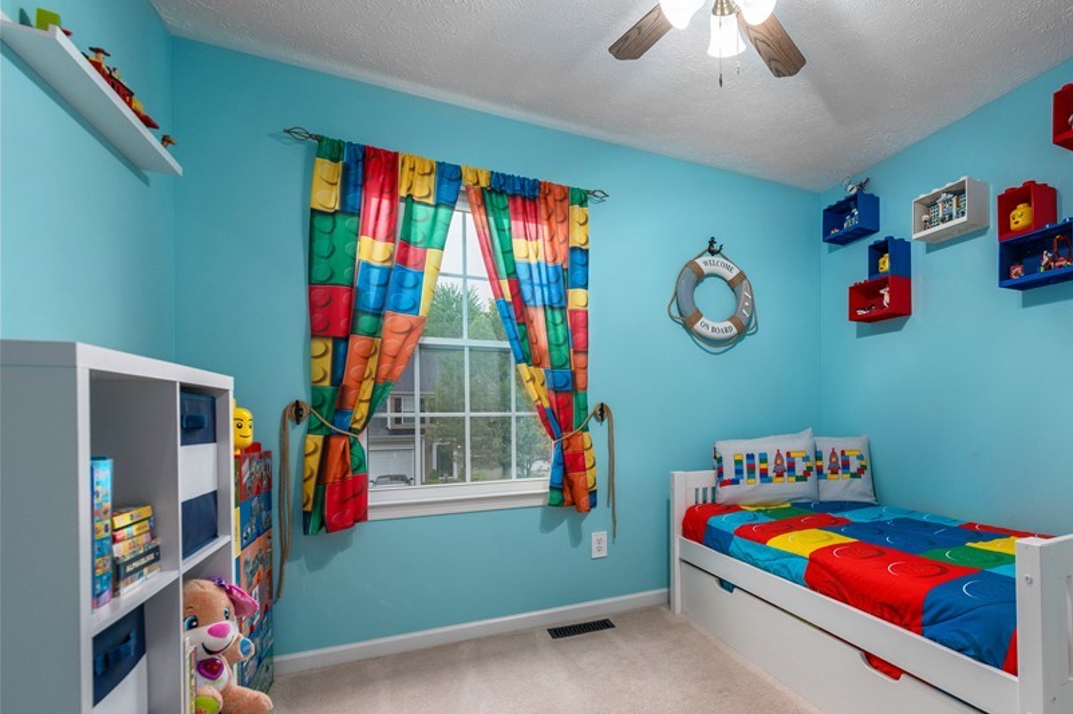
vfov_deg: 64.1
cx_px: 727
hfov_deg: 83.6
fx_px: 566
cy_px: 417
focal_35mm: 19
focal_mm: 14
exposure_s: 1/60
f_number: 8
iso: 320
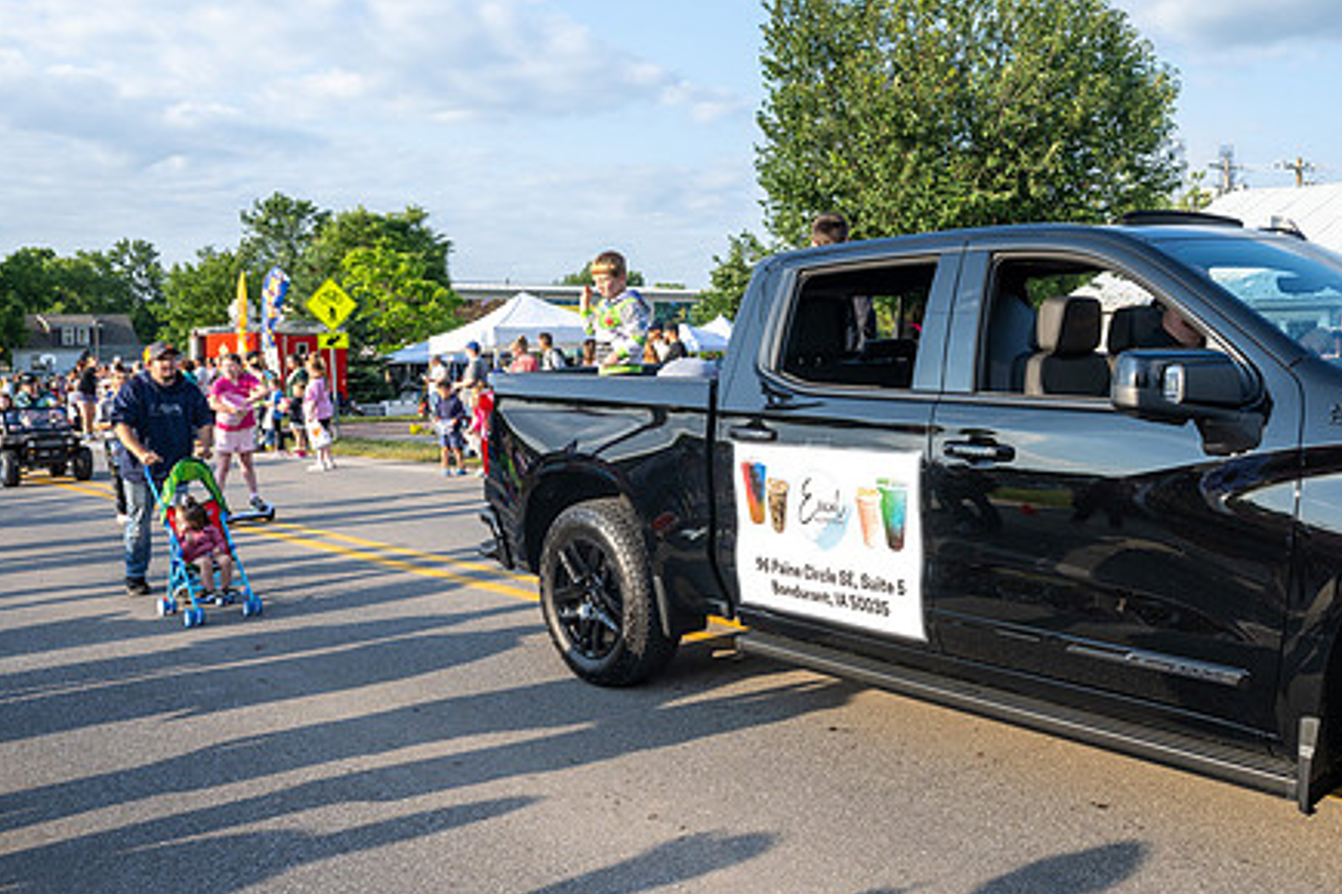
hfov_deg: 58.3
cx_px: 799
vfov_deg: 41.0
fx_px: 1193
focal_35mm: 32
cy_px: 390
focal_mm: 24
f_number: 8
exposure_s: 1/250
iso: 250
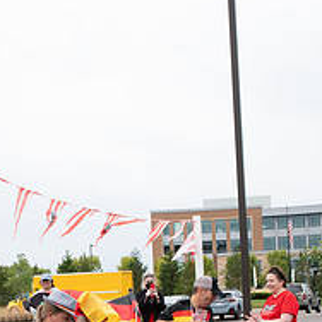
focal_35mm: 84
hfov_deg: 20.4
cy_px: 320
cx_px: 53
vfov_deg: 20.0
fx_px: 884
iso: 640
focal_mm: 32
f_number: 7.1
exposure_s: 1/320
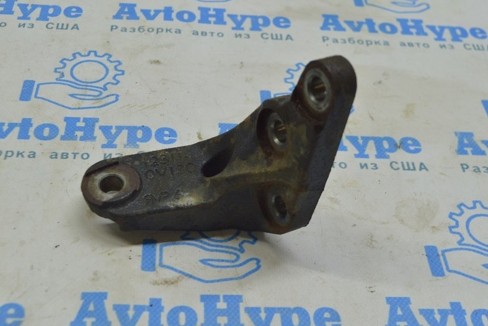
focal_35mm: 53
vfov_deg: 25.7
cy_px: 162
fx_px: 714
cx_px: 224
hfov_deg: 37.7
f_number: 5.6
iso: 400
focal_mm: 27
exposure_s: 1/40
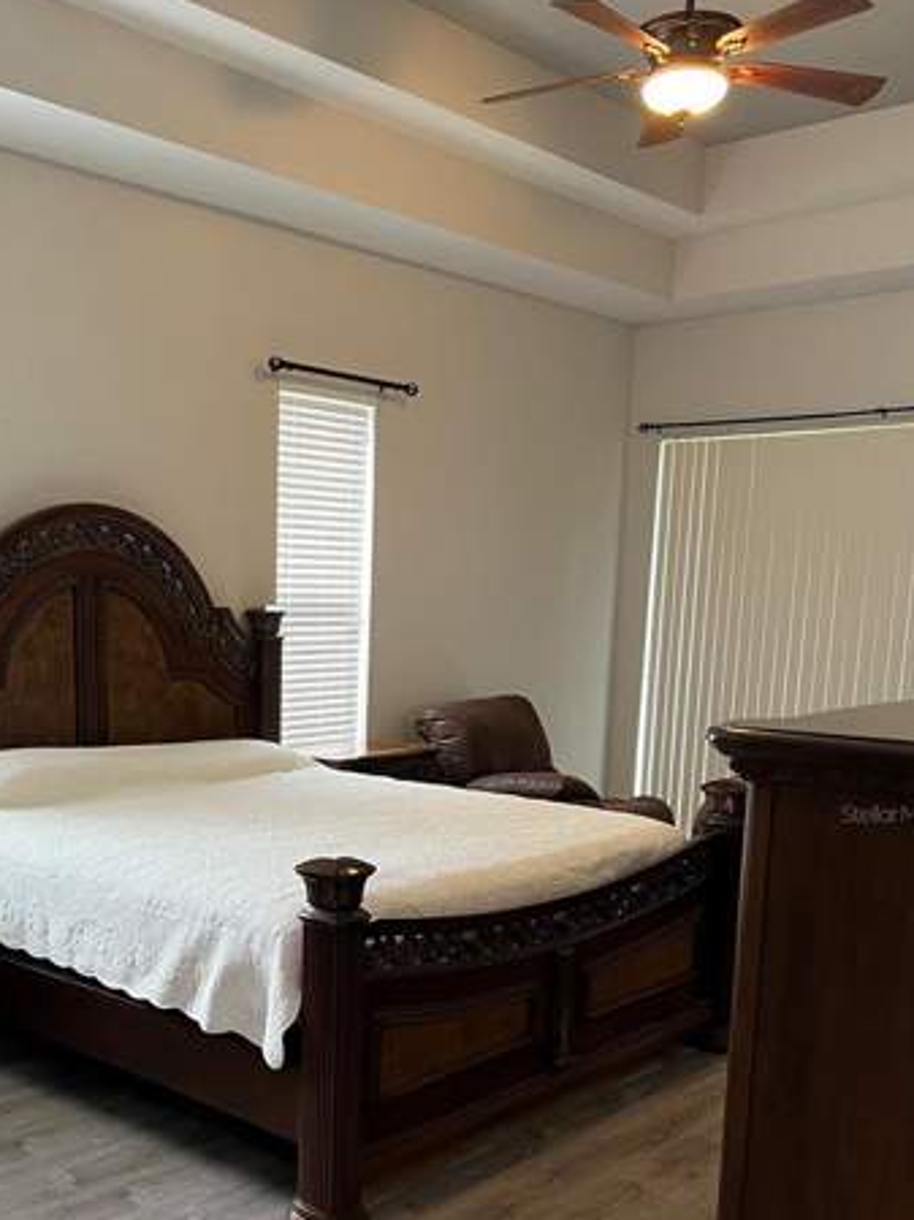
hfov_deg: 38.1
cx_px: 293
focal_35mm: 37
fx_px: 1304
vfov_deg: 49.3
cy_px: 813
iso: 125
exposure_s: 1/60
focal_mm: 5.7
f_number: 1.5
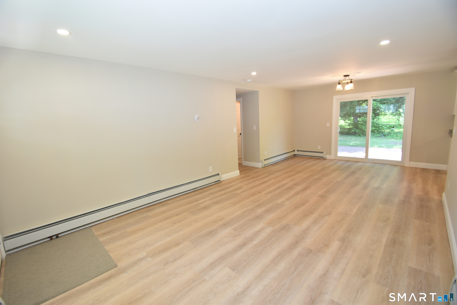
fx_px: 190
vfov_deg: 77.3
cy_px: 152
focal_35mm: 15
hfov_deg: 100.4
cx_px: 228
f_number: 4.5
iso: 400
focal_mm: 10
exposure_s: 1/80
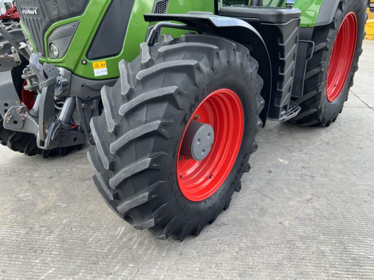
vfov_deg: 48.2
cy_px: 140
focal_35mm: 29
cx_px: 187
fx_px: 313
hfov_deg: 61.7
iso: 20
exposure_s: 1/122
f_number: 1.8
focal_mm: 3
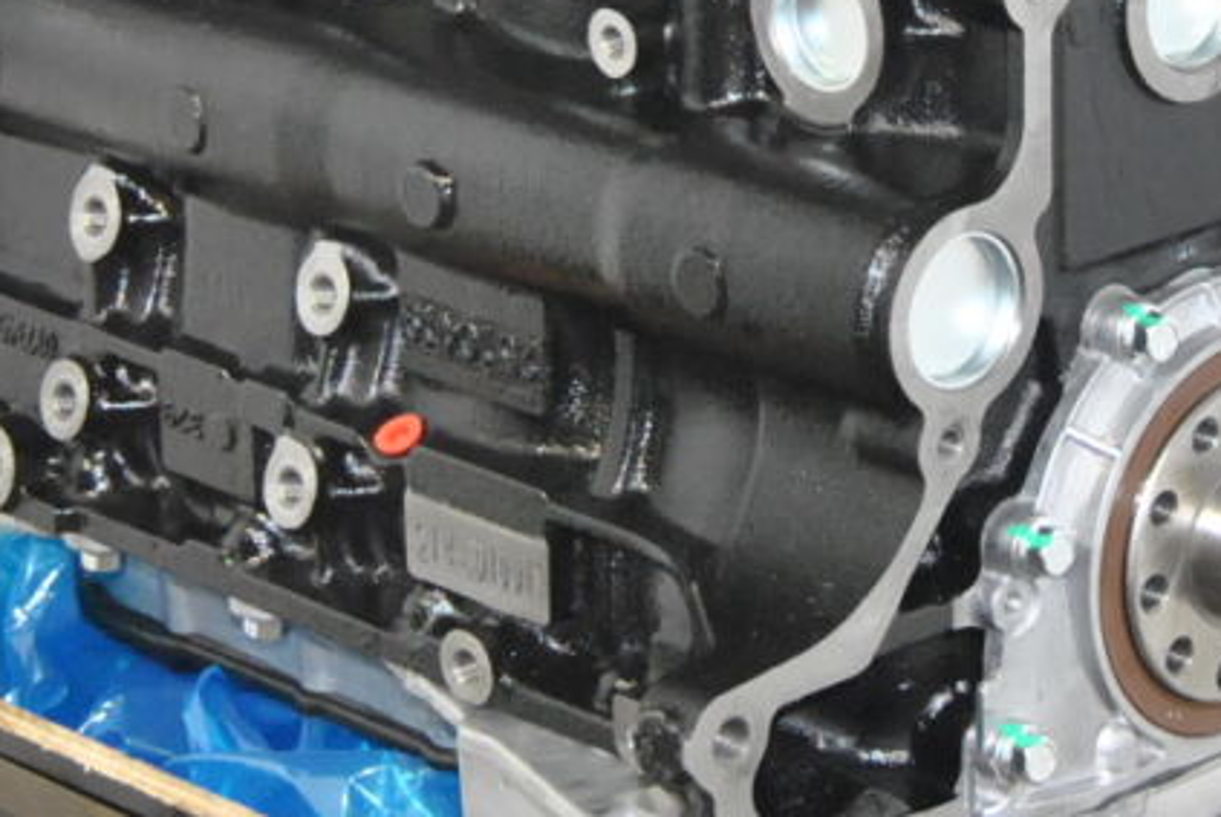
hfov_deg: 12.9
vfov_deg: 8.6
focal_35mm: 159
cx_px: 776
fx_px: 5398
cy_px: -178
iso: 800
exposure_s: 1/60
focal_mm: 28
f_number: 5
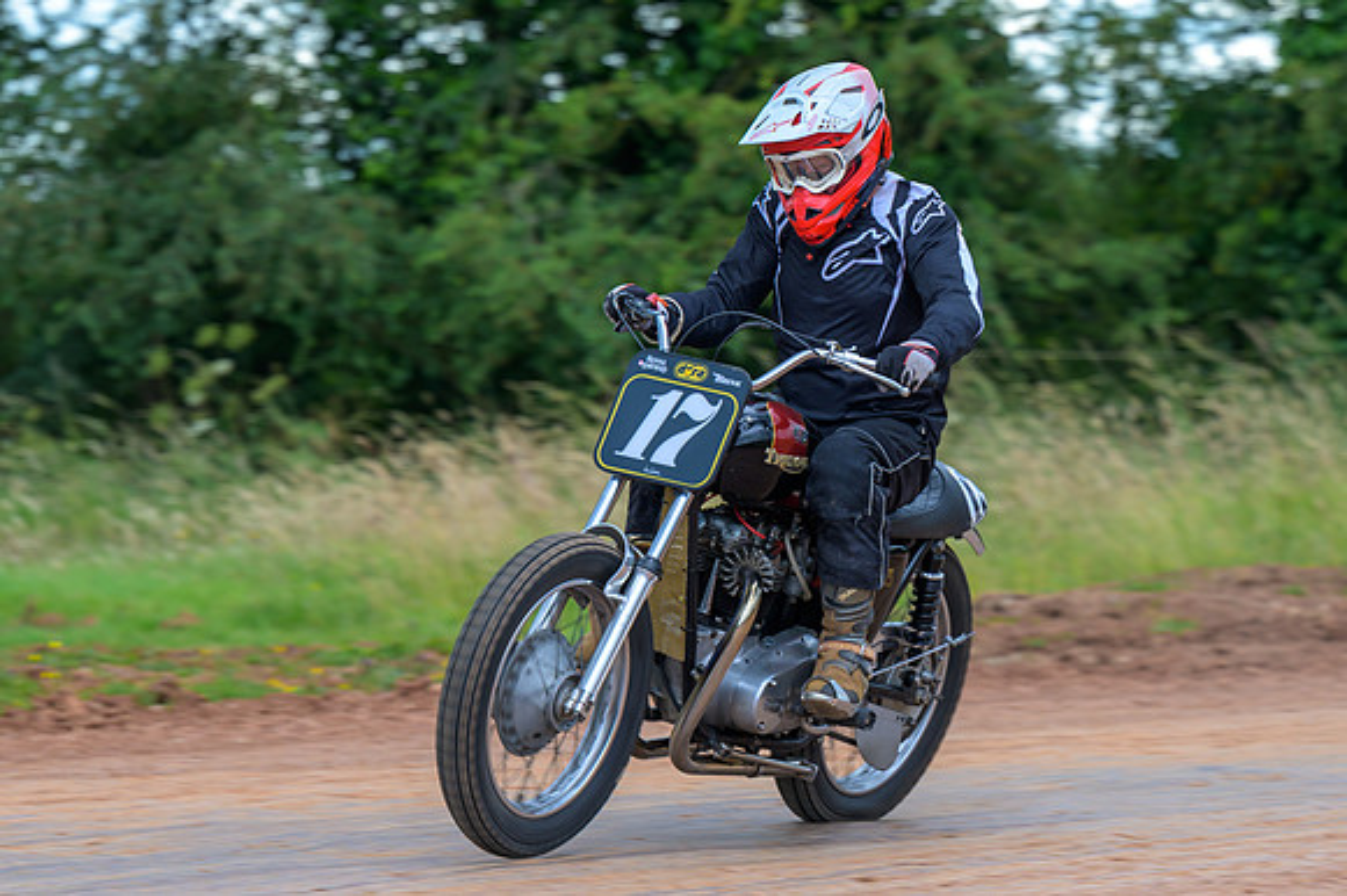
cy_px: 548
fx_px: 9428
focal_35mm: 252
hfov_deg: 8.2
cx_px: 642
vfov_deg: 5.4
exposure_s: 1/320
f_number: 4
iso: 125
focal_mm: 135
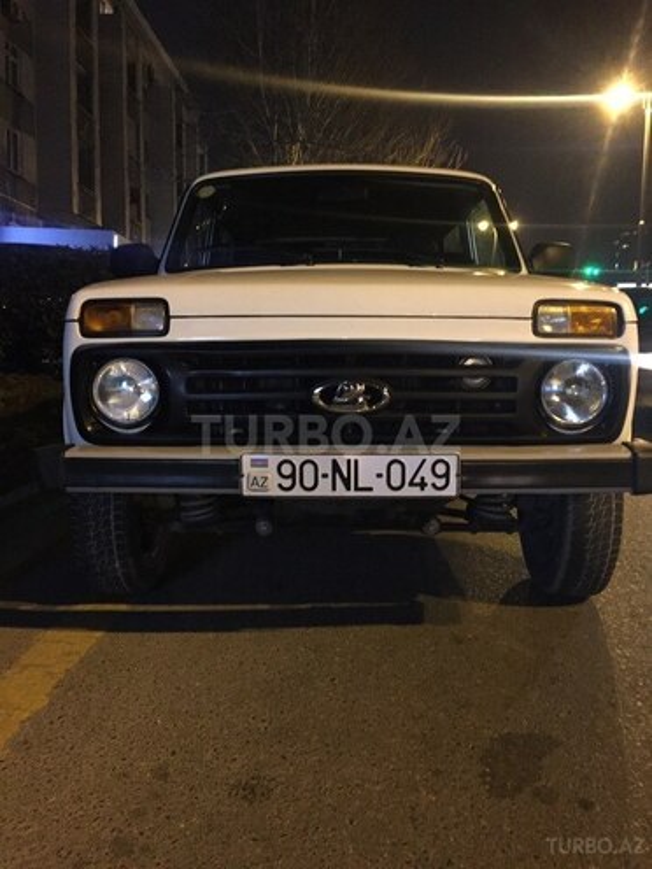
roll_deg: -2.6
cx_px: 326
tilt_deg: -6.0
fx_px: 728
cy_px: 434
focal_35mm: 29
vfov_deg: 61.7
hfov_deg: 48.2
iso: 500
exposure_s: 1/17
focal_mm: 4.15
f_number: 2.2
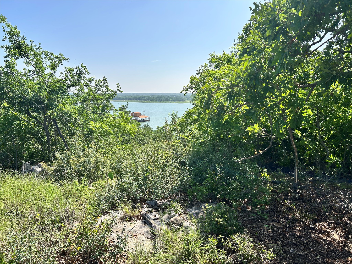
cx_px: 176
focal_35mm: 26
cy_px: 132
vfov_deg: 53.1
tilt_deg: -9.2
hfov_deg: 67.3
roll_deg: -0.5
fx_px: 264
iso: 50
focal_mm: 5.7
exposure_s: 1/3356
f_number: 1.5
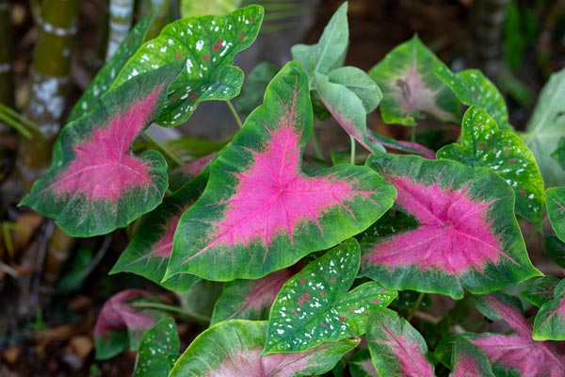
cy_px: 188
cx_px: 282
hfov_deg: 23.9
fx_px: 1334
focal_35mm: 85
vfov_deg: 16.1
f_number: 4
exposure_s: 1/200
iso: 250
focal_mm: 85
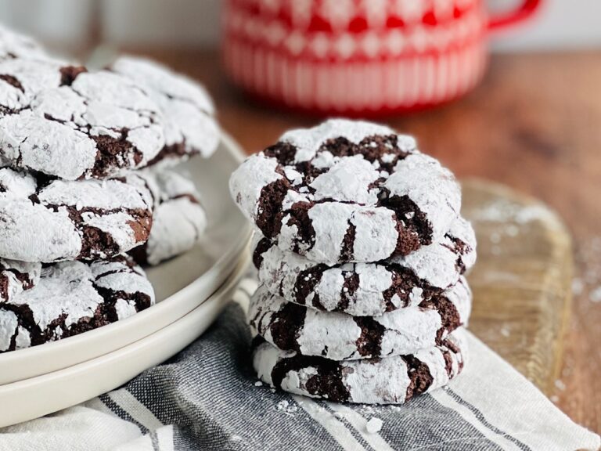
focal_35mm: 77
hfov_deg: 25.3
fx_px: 1337
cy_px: 226
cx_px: 300
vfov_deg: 19.1
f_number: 2.8
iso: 80
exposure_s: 1/121
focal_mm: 9
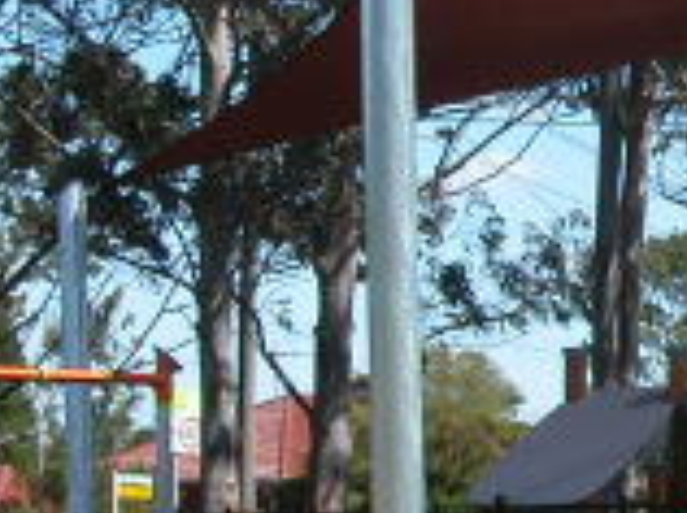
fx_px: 4221
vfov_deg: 7.0
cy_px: 148
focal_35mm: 213
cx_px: 1091
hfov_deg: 9.0
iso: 100
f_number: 6
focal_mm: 12.7
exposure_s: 1/251
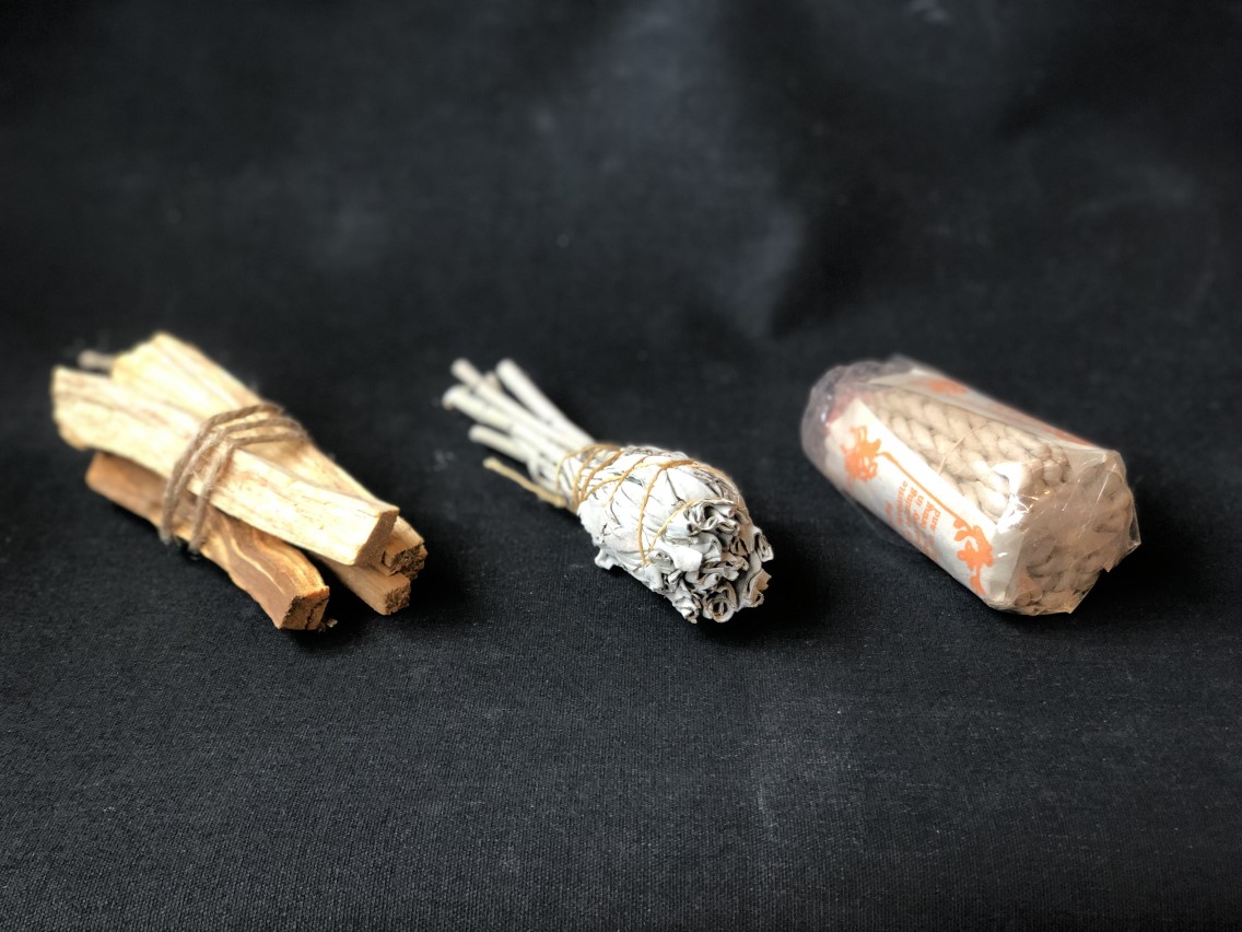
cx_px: 621
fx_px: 1866
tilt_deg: -33.2
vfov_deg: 28.0
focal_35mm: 52
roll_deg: -1.2
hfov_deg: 36.8
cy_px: 466
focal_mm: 6
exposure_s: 1/30
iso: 100
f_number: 2.4
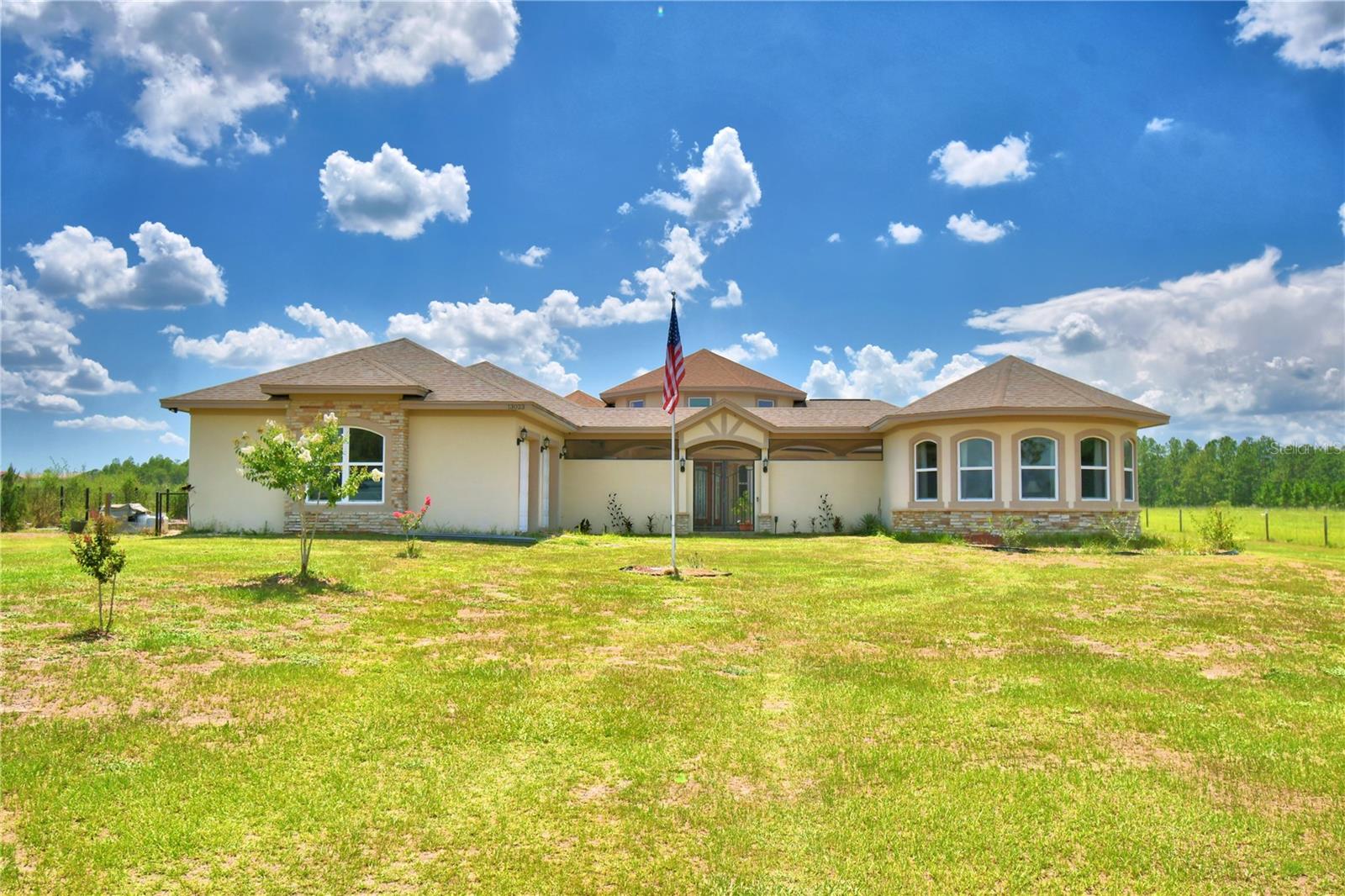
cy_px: 448
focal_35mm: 30
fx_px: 1121
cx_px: 672
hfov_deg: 61.9
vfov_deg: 43.6
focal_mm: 20
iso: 100
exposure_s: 1/1000
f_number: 5.6
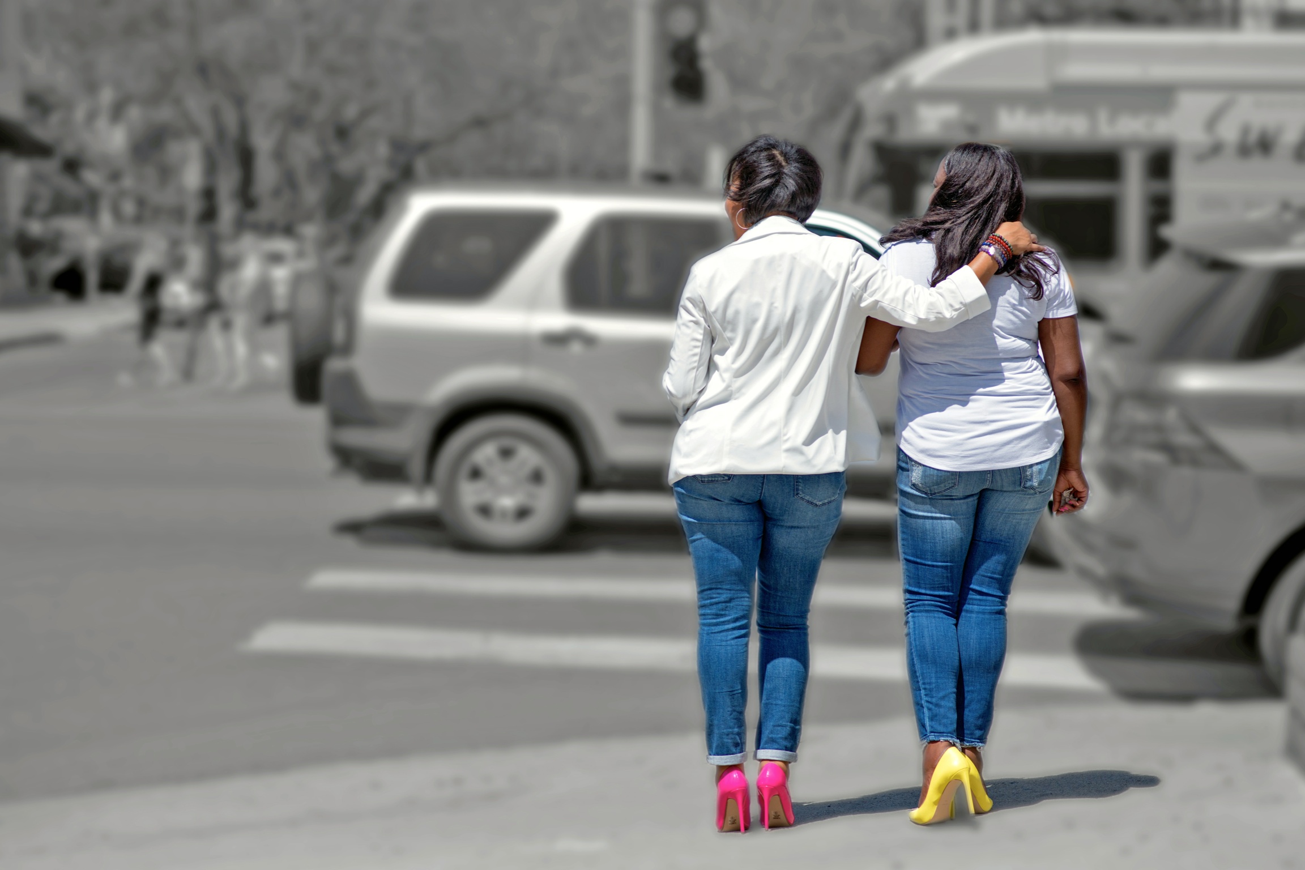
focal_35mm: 85
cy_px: 435
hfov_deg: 23.9
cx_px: 652
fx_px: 3081
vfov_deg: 16.1
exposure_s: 1/6400
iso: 200
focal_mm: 85
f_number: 3.2
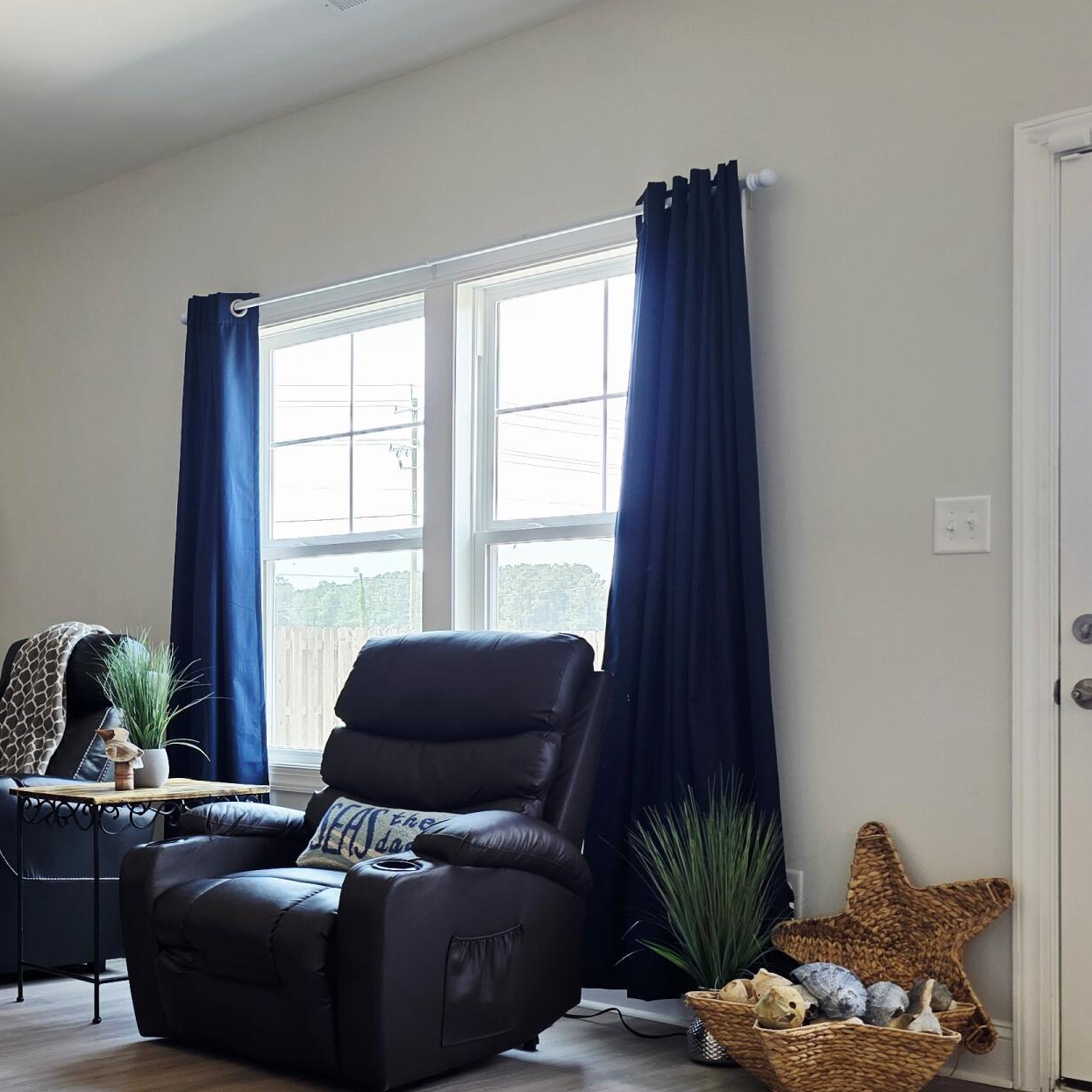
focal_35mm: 49
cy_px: 654
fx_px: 1749
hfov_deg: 33.1
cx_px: 140
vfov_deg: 34.6
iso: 50
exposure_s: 1/120
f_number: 1.7
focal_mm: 6.3
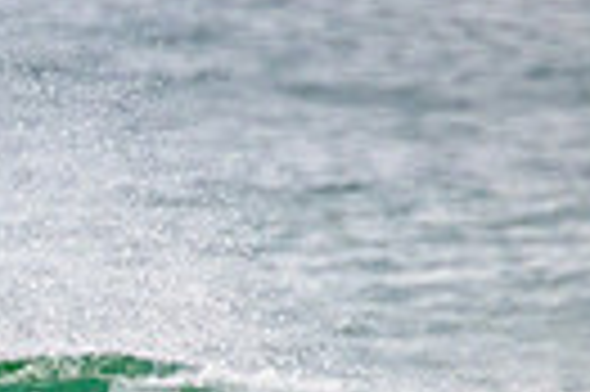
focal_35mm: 3555
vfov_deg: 0.4
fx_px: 58190
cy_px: 593
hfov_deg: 0.6
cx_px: -694
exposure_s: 1/2000
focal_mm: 800
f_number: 11
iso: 1800
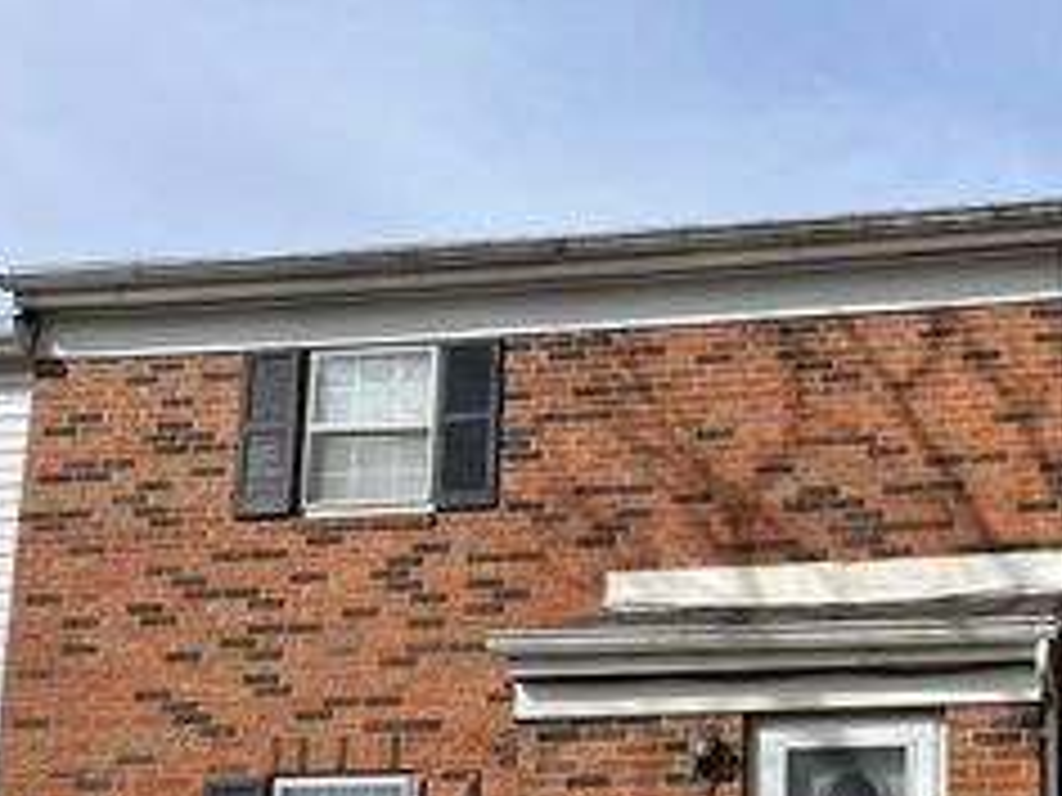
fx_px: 1687
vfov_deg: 25.4
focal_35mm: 55
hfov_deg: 33.0
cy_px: 767
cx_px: 968
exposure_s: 1/3049
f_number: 1.6
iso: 50
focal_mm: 5.1
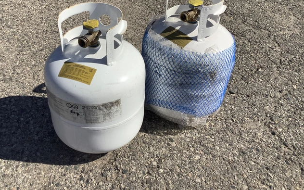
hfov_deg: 50.2
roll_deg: -1.3
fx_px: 323
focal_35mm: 39
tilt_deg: -37.0
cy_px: 68
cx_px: 131
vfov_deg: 32.6
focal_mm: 3.3
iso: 25
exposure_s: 1/2551
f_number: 2.4
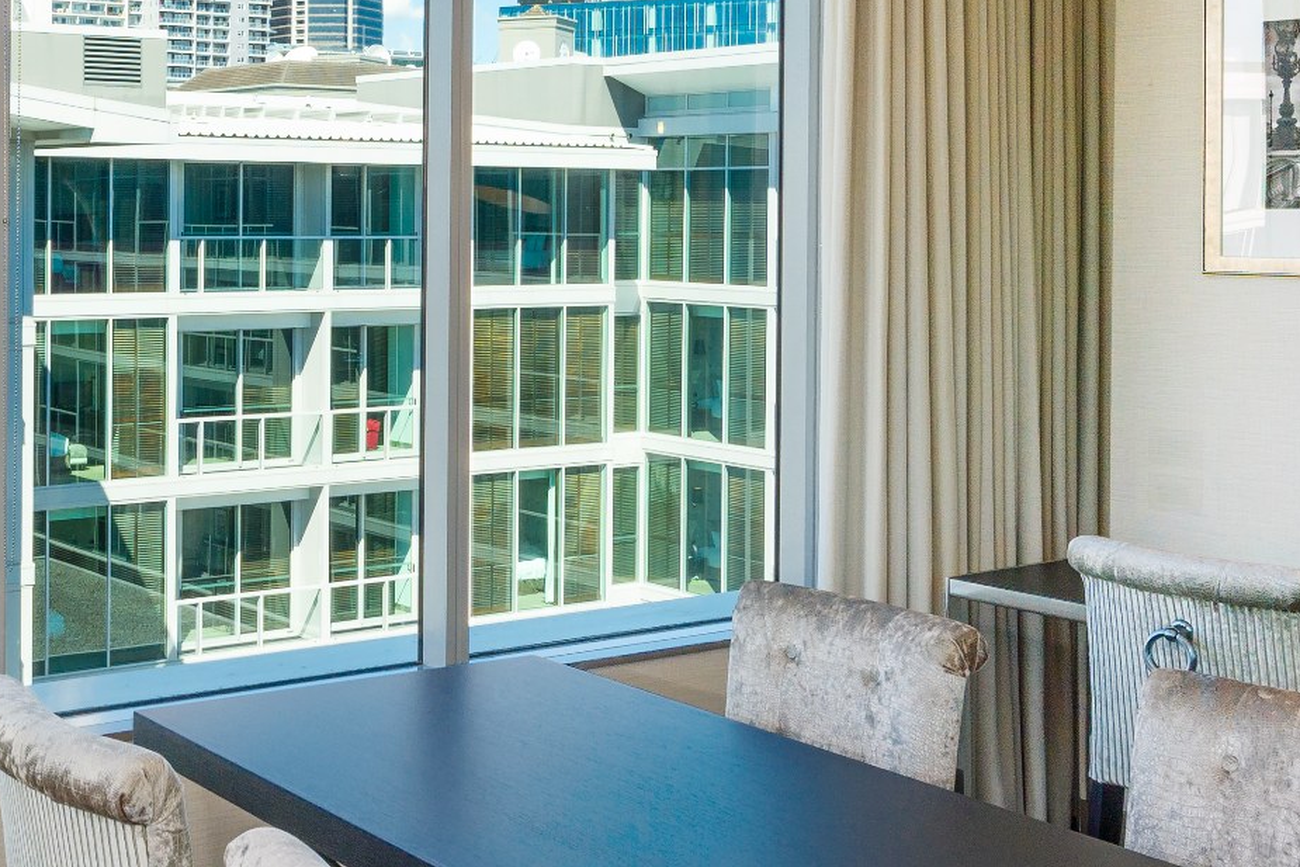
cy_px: 238
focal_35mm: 53
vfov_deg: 25.3
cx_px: 145
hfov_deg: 35.4
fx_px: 1914
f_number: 11
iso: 200
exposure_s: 1/100
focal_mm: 14
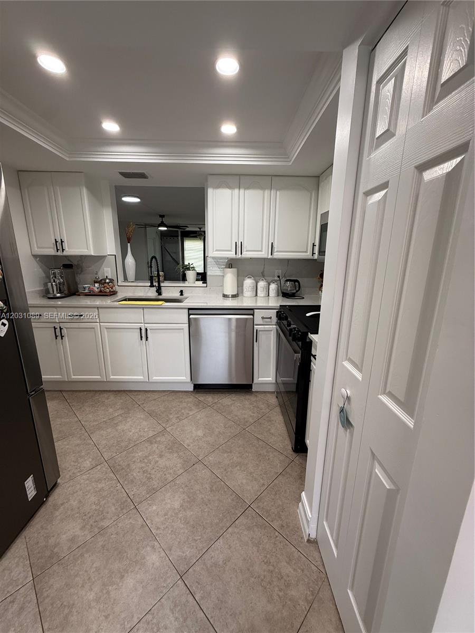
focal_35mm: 14
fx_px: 256
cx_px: 238
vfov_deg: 102.1
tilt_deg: -13.0
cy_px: 316
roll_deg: -1.4
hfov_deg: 85.7
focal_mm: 2.22
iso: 200
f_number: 2.2
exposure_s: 1/120
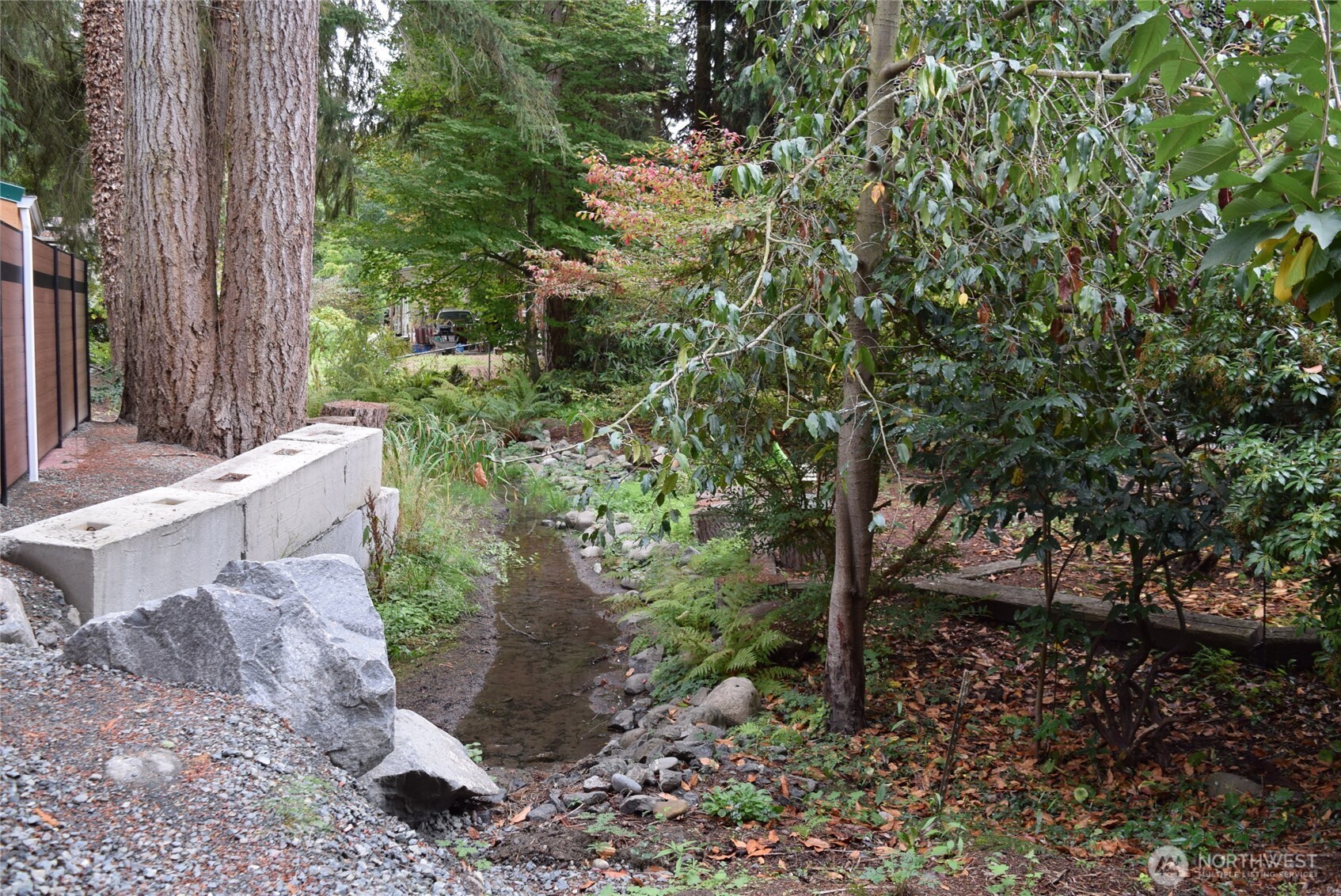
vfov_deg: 40.0
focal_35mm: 33
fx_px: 1230
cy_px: 448
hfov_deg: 57.2
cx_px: 670
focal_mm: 22
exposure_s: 1/100
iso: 400
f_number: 5
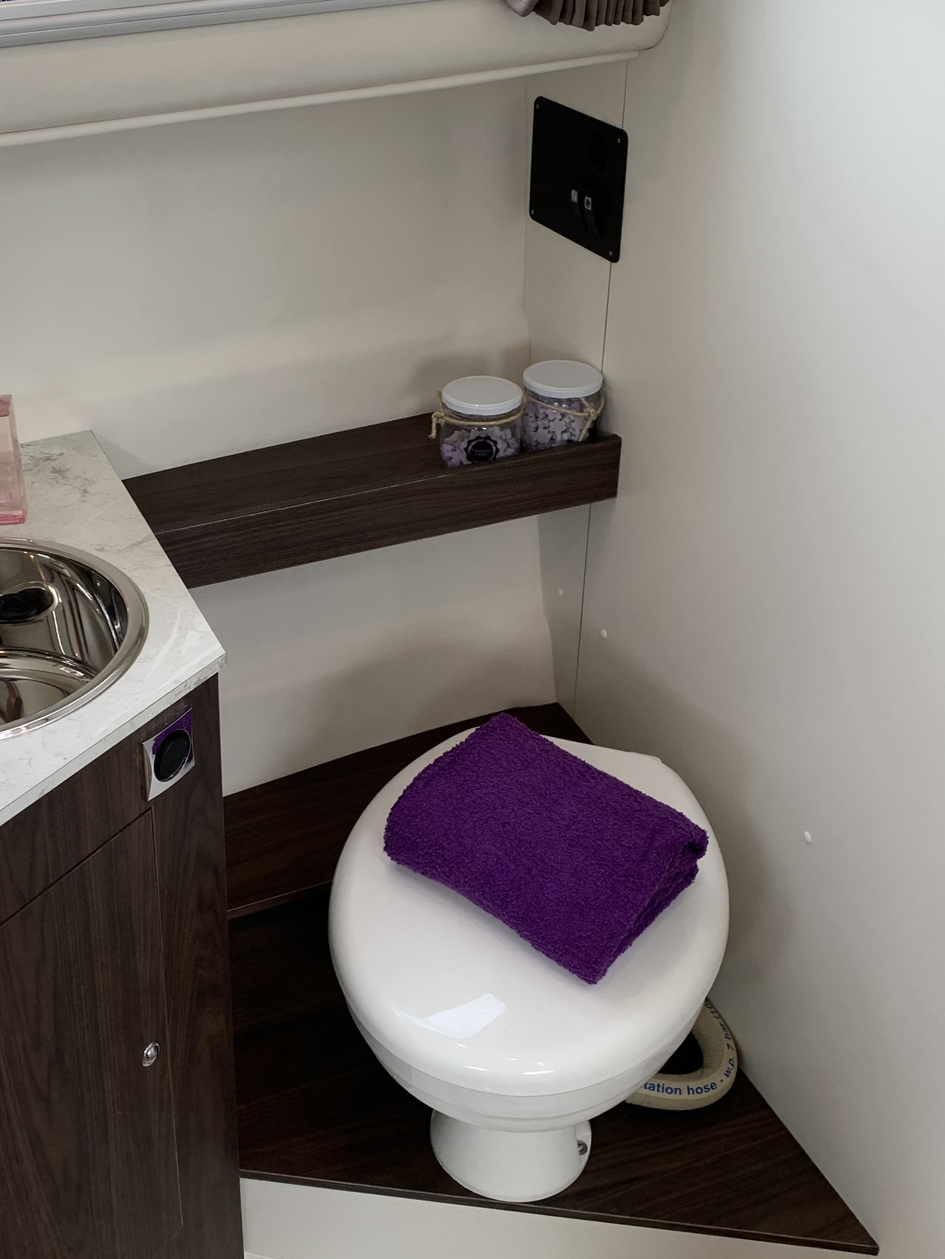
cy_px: 587
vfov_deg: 44.8
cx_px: 319
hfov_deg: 34.1
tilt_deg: -33.1
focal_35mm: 42
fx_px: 1528
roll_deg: -1.8
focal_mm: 4.25
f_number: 1.8
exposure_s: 1/121
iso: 32
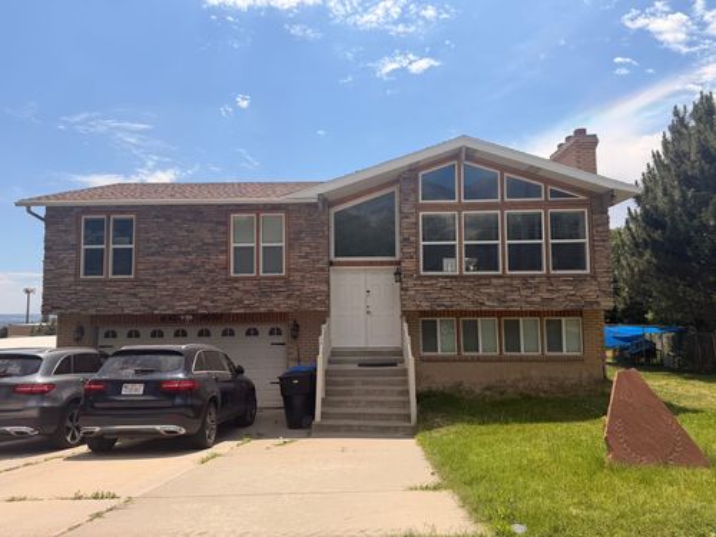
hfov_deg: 71.6
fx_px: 496
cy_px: 268
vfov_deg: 56.8
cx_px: 358
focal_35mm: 24
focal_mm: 6.76
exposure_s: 1/5319
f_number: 1.78
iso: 80
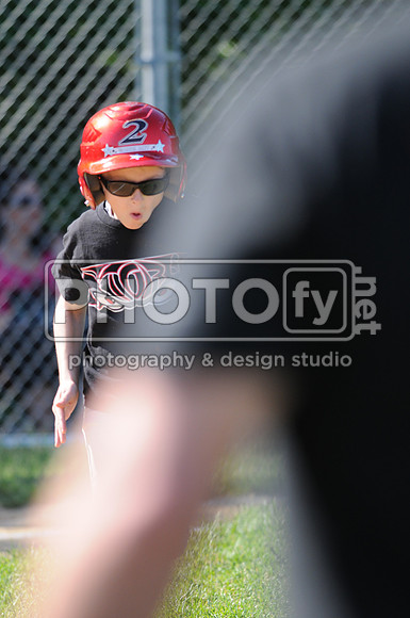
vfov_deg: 4.6
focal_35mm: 450
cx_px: 205
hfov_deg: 3.0
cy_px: 309
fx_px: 7710
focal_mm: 300
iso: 400
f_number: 4
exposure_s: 1/1000
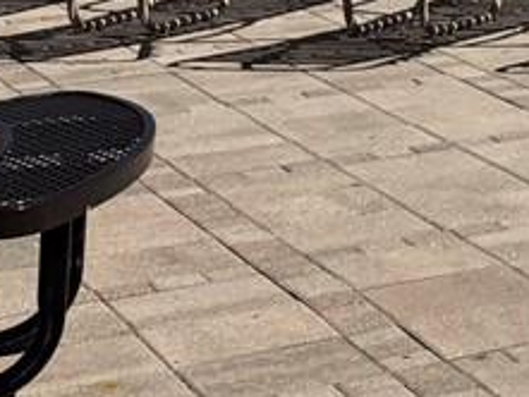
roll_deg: +0.7
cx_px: 1649
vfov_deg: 7.7
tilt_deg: +2.6
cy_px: -670
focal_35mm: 174
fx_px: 2661
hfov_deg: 9.0
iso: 80
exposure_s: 1/12346
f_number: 1.78
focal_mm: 6.76
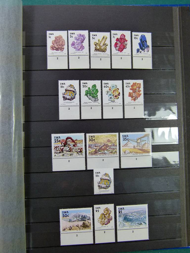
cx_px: 95
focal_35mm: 33
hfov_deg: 42.9
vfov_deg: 55.4
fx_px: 242
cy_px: 126
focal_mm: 5.9
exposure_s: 1/100
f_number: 3.2
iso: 160
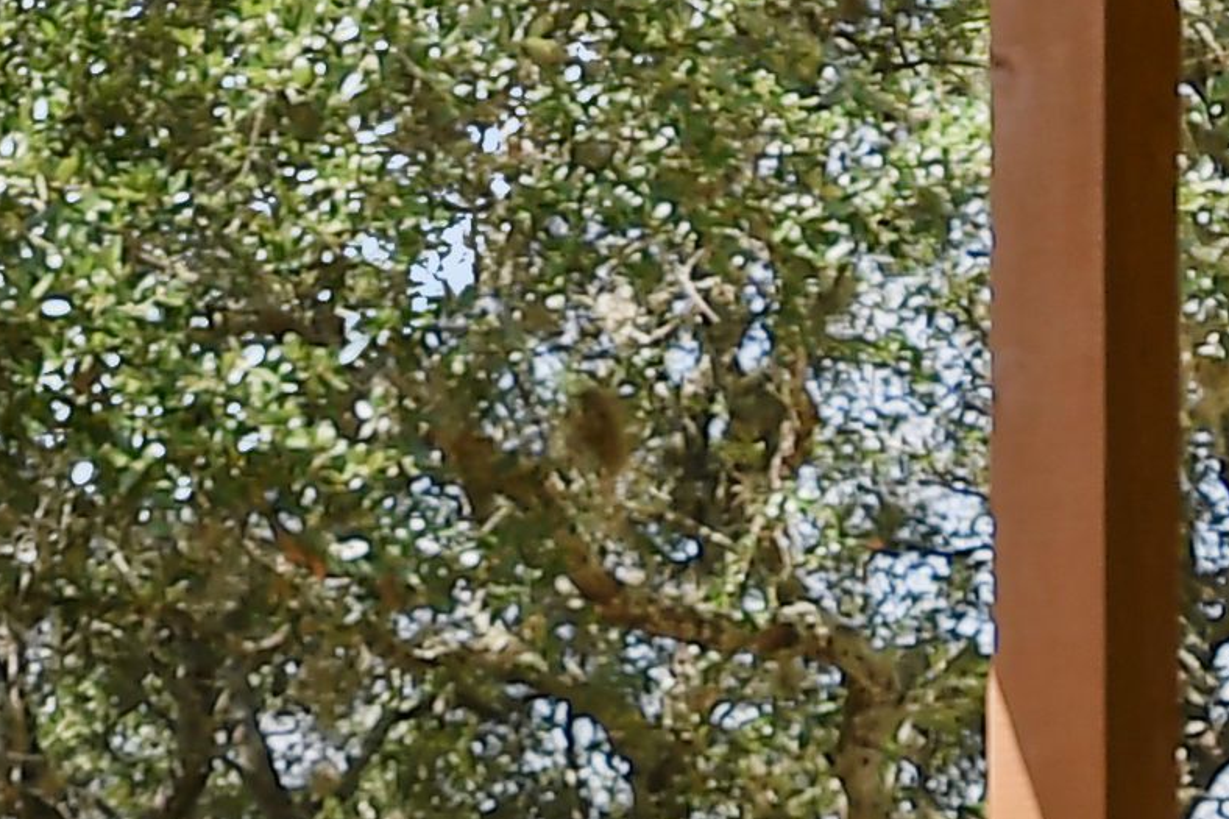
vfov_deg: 12.7
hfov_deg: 19.3
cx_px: 516
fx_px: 3618
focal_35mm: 106
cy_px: 905
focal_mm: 10
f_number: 5.6
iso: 125
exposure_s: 1/200
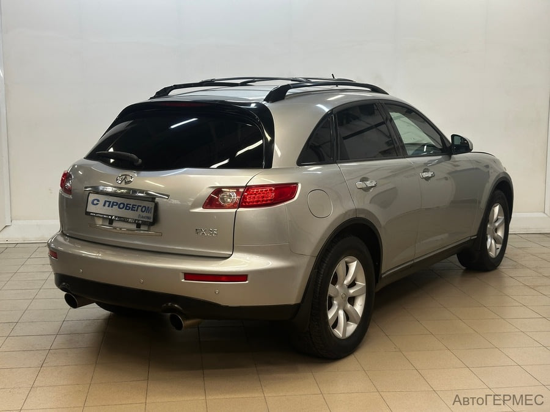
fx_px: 763
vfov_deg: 30.3
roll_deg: -0.5
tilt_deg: -8.4
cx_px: 275
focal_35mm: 48
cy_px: 206
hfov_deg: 39.7
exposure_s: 1/50
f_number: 1.78
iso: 64
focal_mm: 6.86
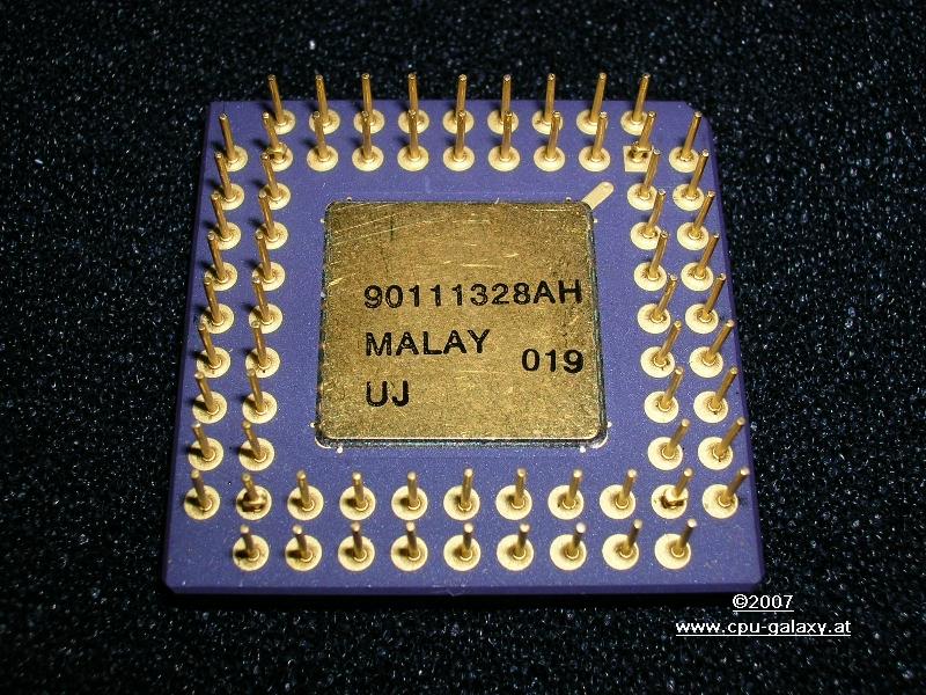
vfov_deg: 31.5
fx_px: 1231
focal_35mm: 46
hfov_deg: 41.2
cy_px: 348
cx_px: 463
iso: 50
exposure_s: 1/60.1
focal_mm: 7.7
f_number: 5.4
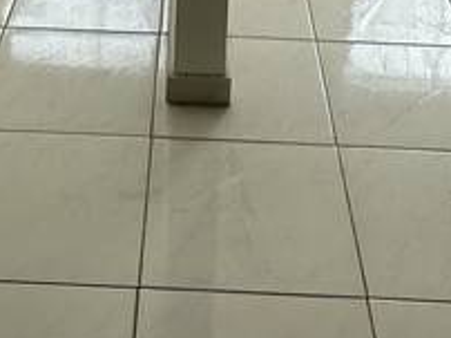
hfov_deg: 26.0
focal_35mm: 75
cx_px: 183
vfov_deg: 15.8
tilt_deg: -10.7
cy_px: -325
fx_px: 976
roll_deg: -2.4
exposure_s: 1/861
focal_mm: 2.22
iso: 40
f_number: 2.2
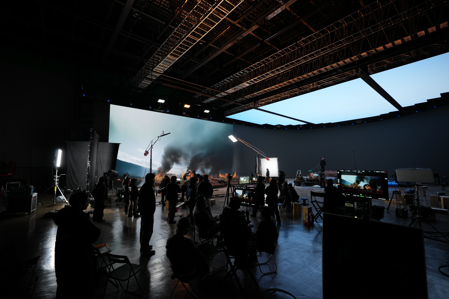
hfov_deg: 96.7
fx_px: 200
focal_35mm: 16
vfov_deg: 73.7
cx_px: 224
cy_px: 150
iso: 640
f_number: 4
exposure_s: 1/40
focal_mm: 16
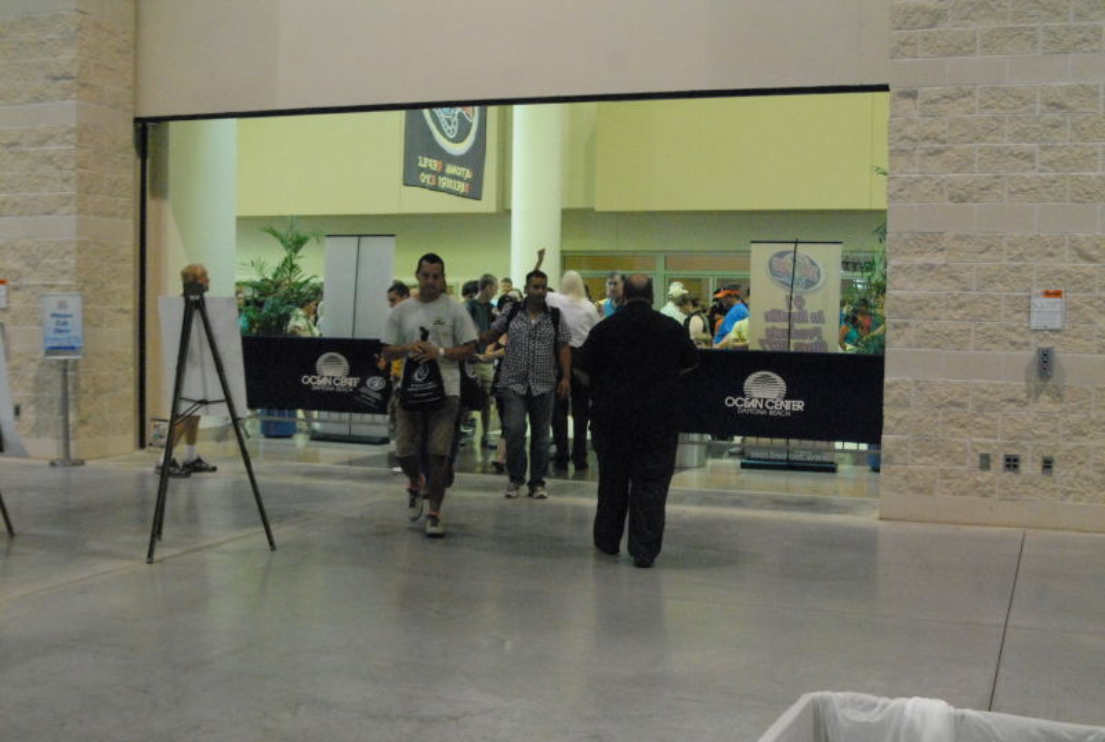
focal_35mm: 42
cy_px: 371
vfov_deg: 32.0
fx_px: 1292
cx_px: 552
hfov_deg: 46.3
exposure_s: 1/160
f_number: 6.3
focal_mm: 28
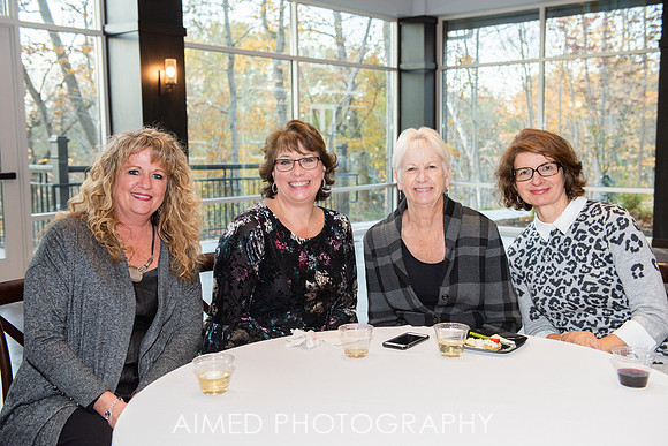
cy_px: 218
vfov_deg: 33.9
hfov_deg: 49.1
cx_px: 341
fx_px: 731
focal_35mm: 39
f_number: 4
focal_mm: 38
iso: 640
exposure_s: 1/250
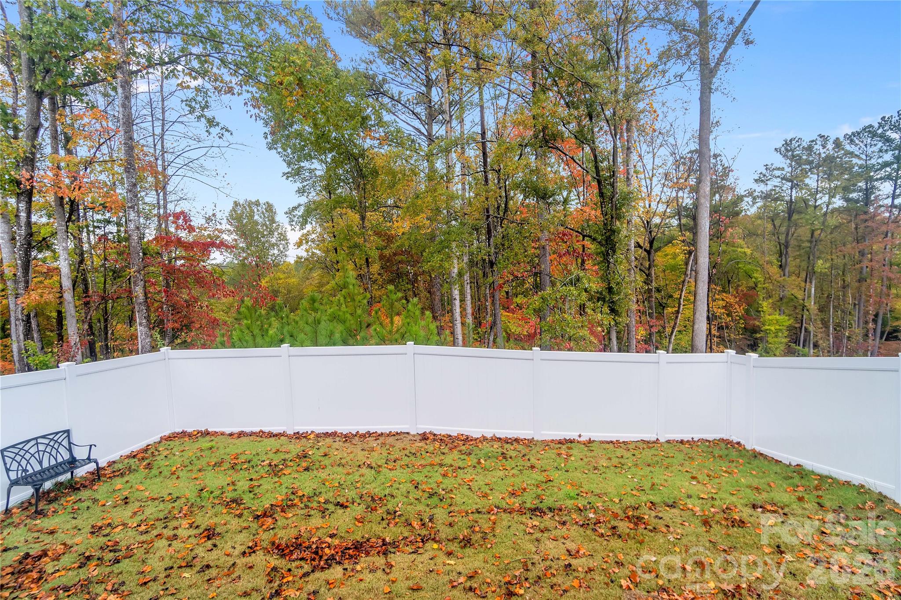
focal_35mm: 15
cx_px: 450
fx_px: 375
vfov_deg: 77.3
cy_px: 300
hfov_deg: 100.4
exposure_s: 1/30
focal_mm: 10
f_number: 4.5
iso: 160
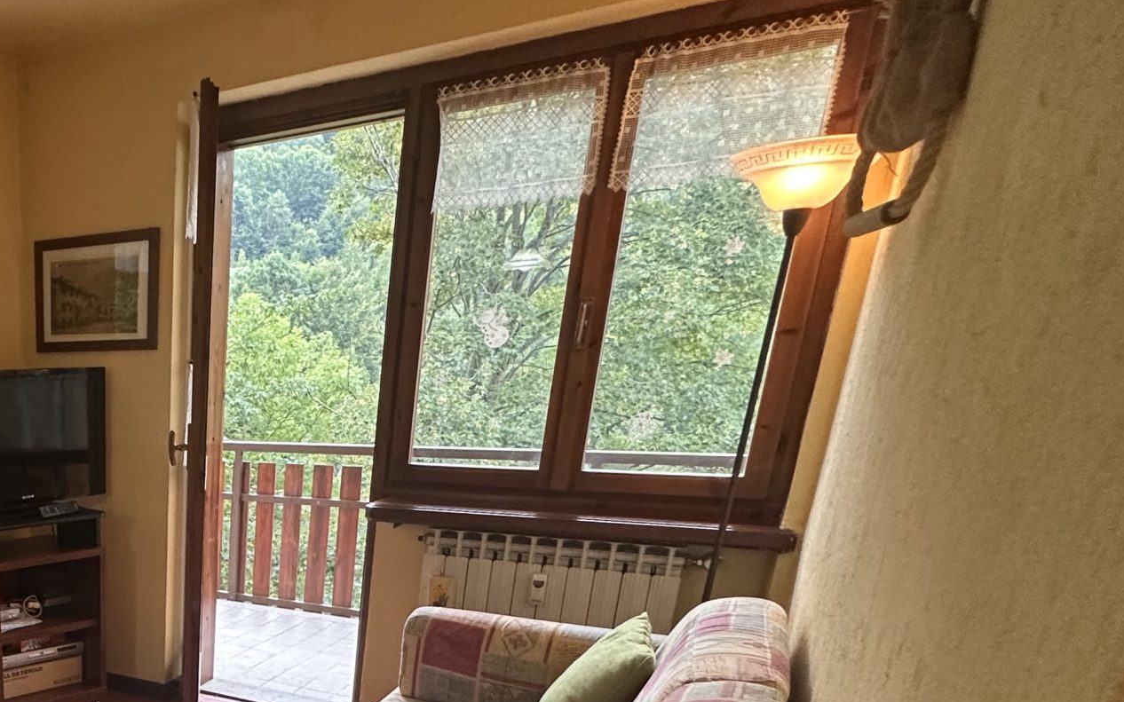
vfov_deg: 37.9
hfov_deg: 51.8
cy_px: 679
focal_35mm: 30
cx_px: 28
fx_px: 919
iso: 250
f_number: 2.2
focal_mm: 2.22
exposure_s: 1/50
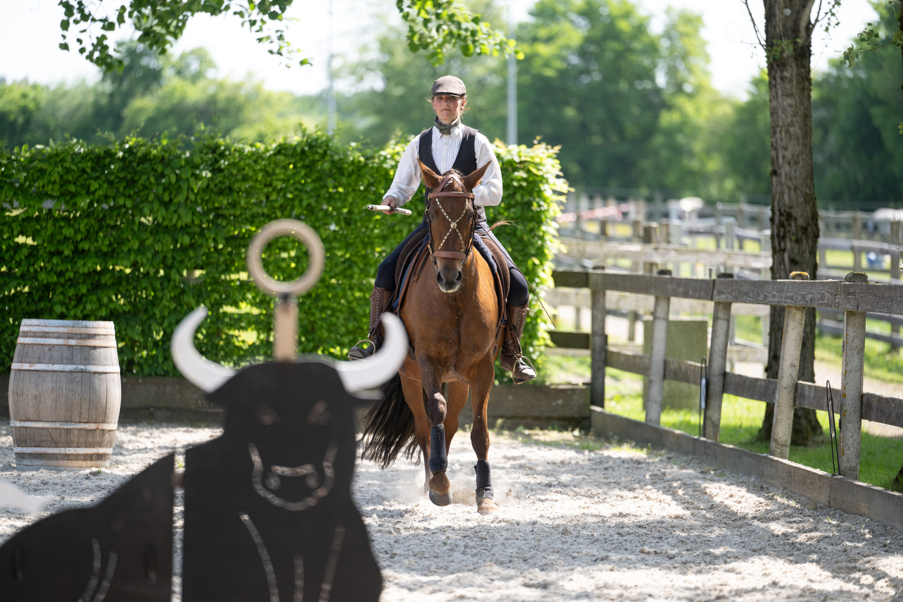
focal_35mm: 200
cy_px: 301
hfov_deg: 10.3
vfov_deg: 6.9
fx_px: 5017
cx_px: 452
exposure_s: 1/1000
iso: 250
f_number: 2.8
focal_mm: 200
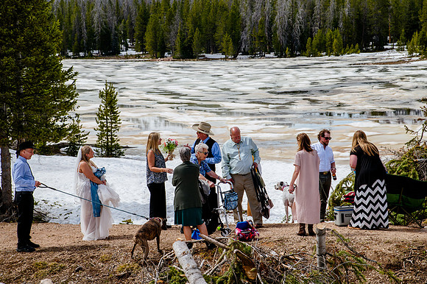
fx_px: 1063
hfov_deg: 22.7
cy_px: 142
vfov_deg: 15.2
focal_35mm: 90
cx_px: 219
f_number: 13
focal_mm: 86
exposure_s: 1/320
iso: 250
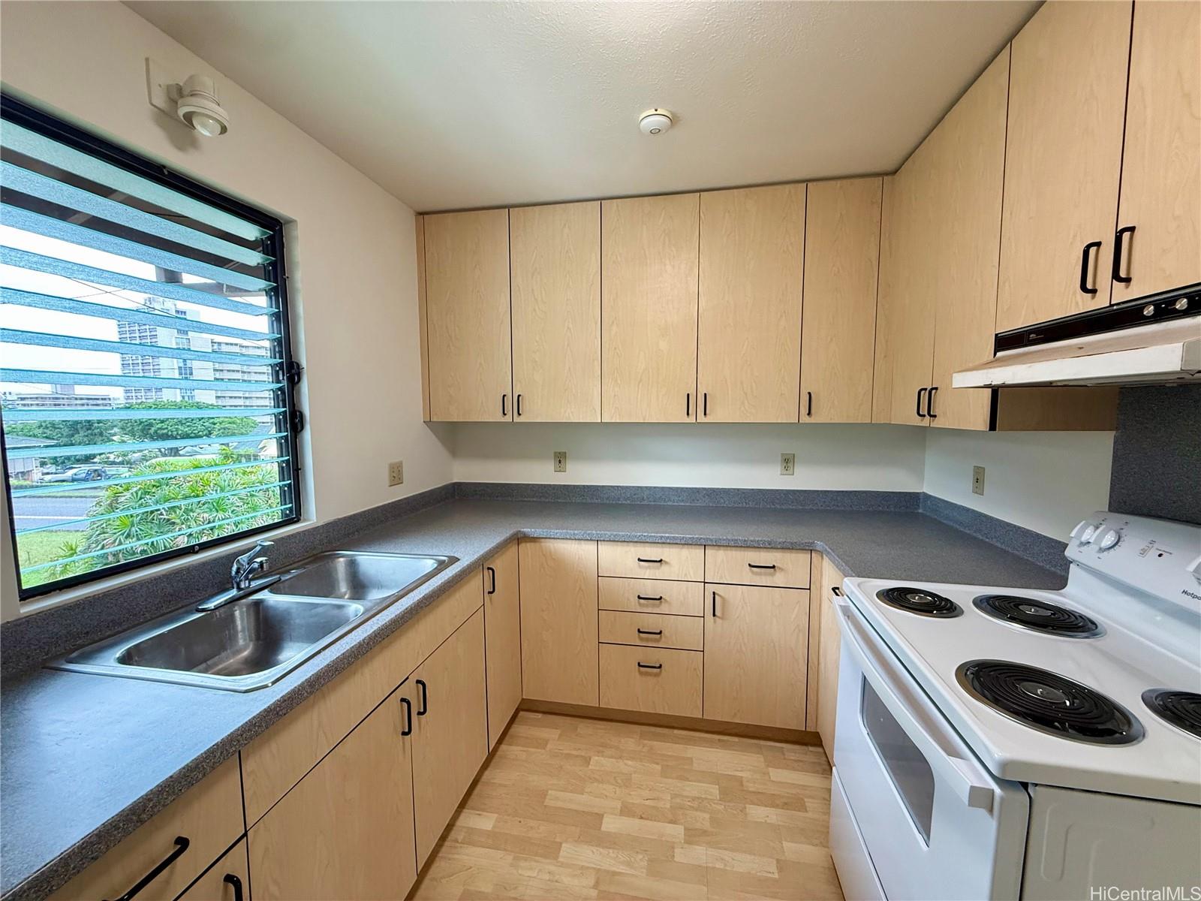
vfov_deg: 85.7
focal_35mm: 14
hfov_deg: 102.1
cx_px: 600
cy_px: 450
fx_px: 486
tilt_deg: -4.7
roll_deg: +0.9
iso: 200
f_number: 2.2
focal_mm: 2.22
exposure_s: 1/120
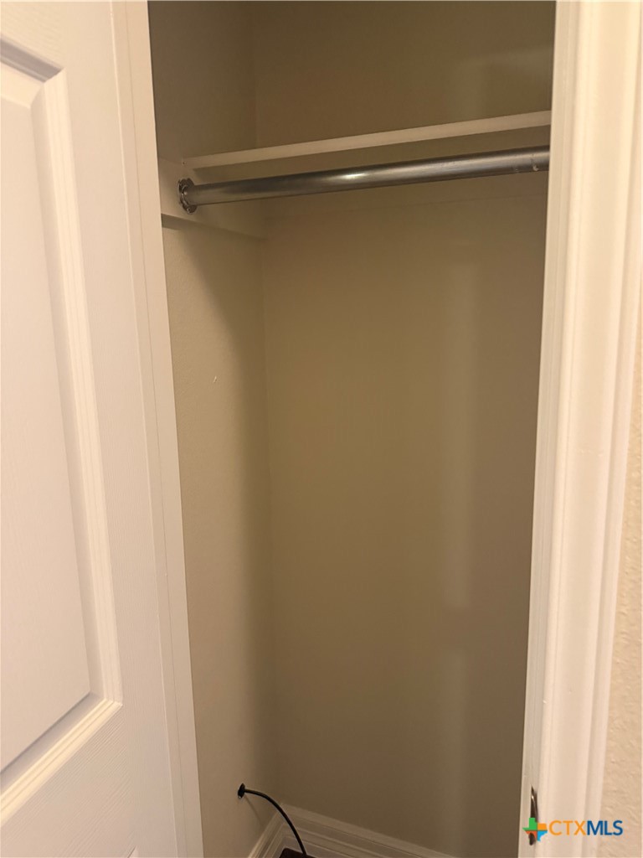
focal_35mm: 24
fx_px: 594
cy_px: 429
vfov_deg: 71.6
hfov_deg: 56.8
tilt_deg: -11.6
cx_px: 322
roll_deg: +1.0
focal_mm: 6.76
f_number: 1.78
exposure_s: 1/60
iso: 800
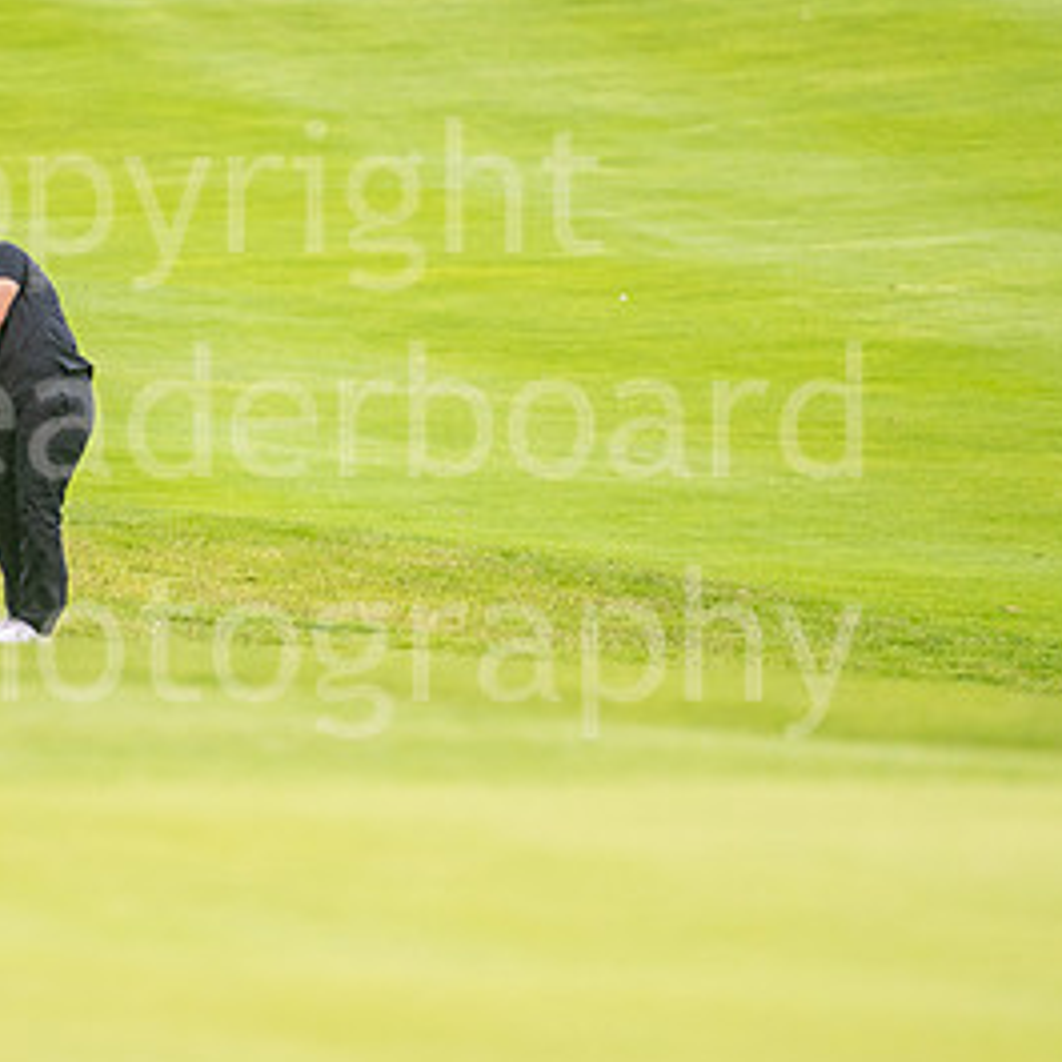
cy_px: 449
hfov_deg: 2.1
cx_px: 357
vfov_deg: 2.1
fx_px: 28983
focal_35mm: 835
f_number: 4
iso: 320
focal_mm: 300
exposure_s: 1/1000
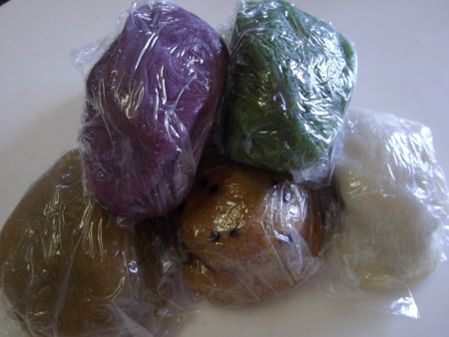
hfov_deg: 65.3
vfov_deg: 51.4
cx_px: 224
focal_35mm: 27
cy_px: 168
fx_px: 350
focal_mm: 4.9
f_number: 3.2
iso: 132
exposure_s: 1/50
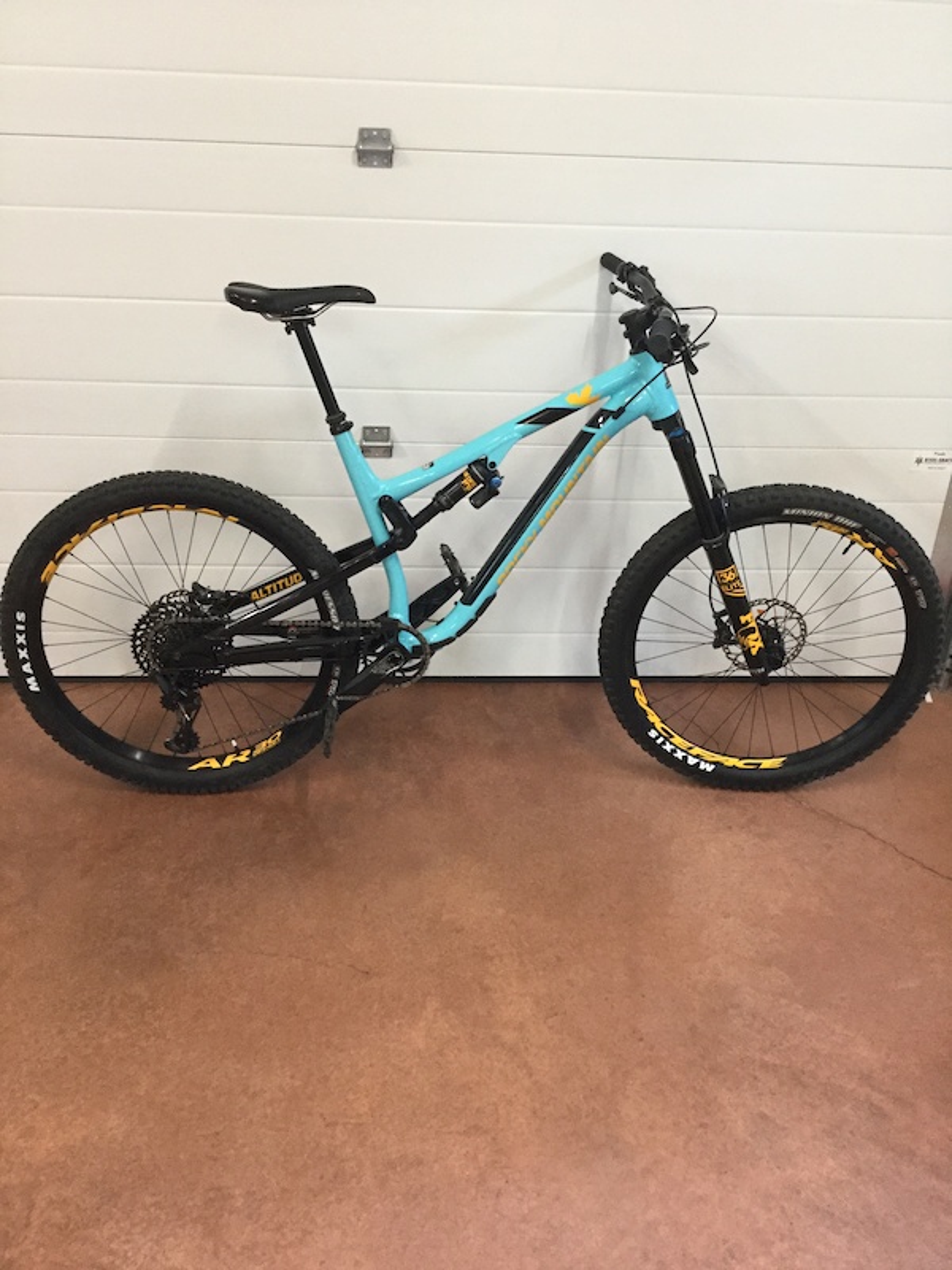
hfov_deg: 45.4
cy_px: 635
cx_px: 476
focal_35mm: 31
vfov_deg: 58.4
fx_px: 1137
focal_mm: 3.3
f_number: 2.4
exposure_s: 1/30
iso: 125
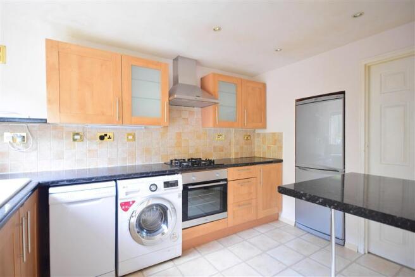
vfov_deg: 69.6
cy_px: 138
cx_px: 208
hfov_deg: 92.5
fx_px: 199
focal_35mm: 17
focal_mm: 11.5
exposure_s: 1/5
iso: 200
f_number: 4.2
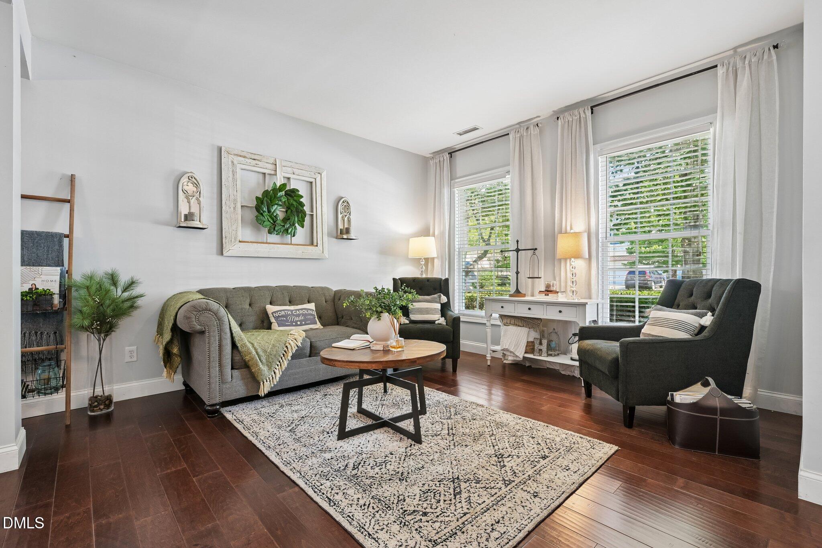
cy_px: 274
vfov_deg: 73.7
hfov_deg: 96.7
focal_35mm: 16
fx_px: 365
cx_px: 411
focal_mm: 16
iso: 400
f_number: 8
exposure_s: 1/8
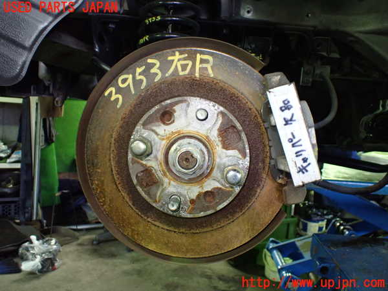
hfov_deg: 60.0
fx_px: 336
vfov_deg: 46.8
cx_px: 194
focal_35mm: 30
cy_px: 146
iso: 800
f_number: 2.3
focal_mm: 5.4
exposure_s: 1/50
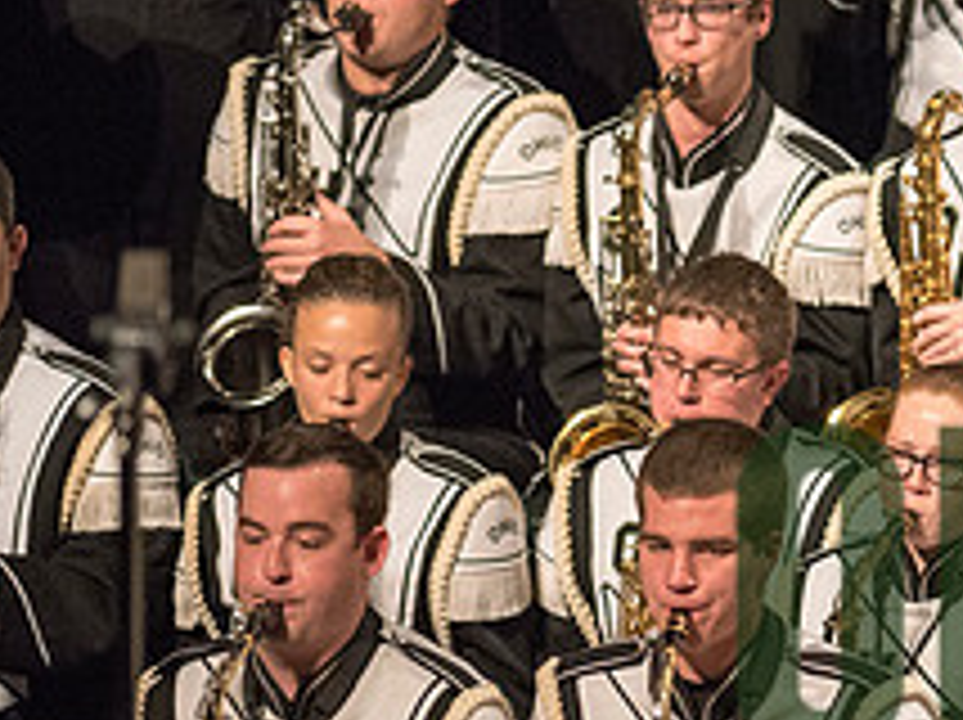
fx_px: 21758
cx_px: 1076
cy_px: 637
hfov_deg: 2.5
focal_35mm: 783
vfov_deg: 1.9
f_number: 2.8
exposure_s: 1/500
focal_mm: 300
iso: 4000
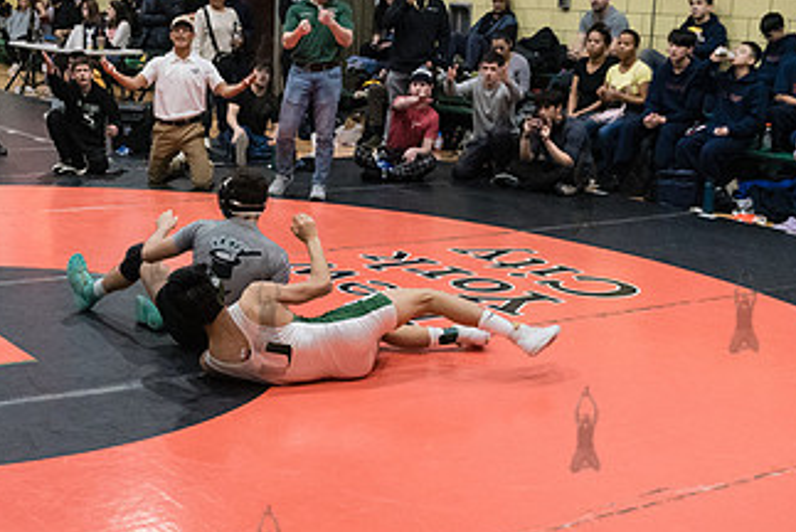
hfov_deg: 32.6
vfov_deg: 22.3
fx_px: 1350
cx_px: 266
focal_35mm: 61
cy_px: 309
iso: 8000
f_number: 3.2
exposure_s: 1/640
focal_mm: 34
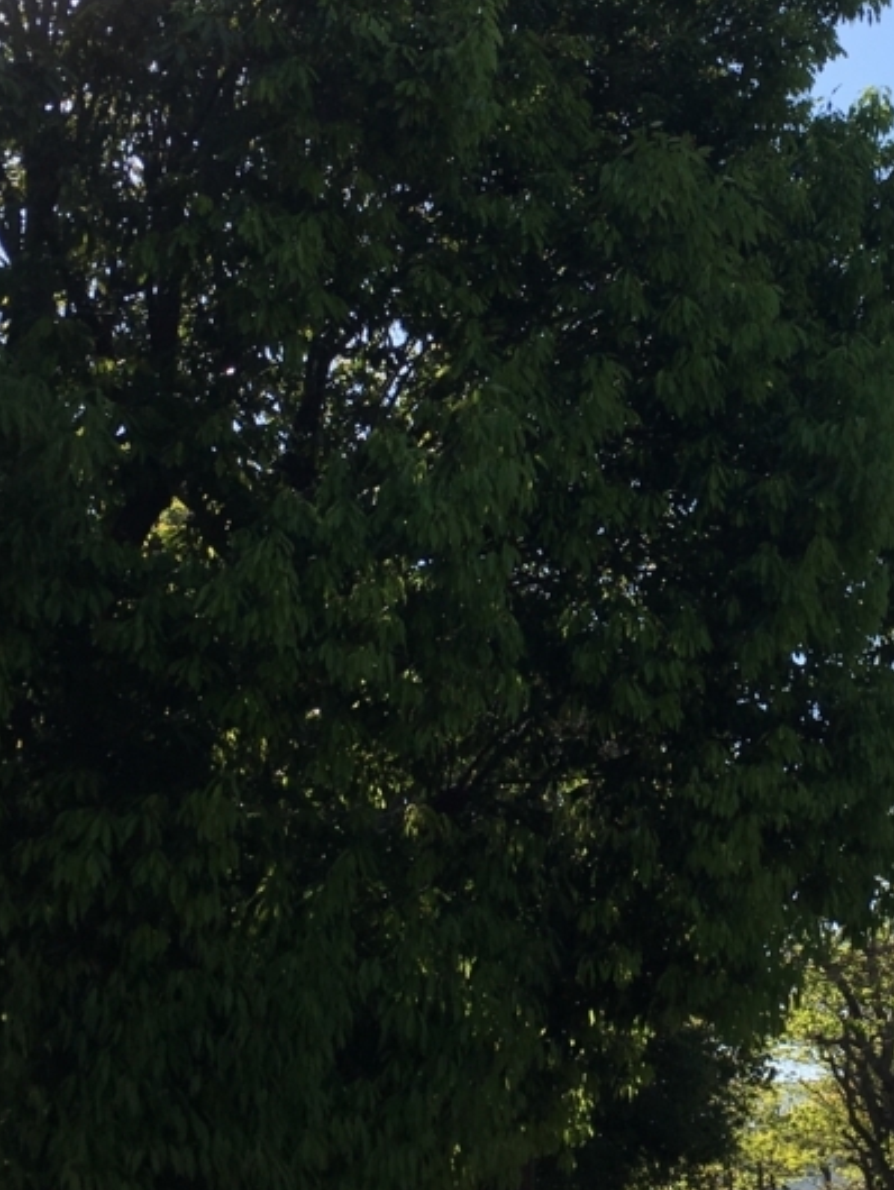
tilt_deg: +20.3
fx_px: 1927
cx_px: 755
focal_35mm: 56
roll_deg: +2.8
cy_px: 557
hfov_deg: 25.5
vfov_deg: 34.3
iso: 25
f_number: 2.2
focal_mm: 4.15
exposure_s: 1/1570
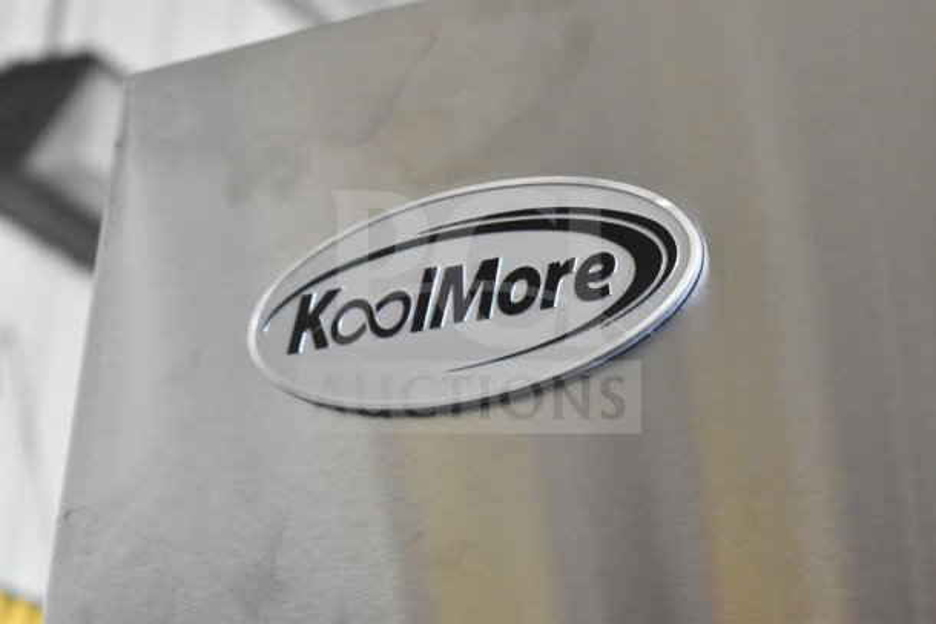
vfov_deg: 16.6
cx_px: 468
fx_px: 2145
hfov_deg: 24.6
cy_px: 312
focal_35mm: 82
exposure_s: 1/160
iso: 6400
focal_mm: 55
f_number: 6.3
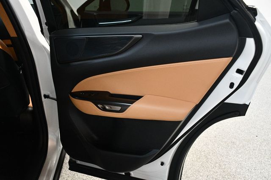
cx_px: 136
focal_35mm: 34
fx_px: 256
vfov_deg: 38.8
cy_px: 90
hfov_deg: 55.8
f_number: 3.8
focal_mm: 23
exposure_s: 1/100
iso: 3200
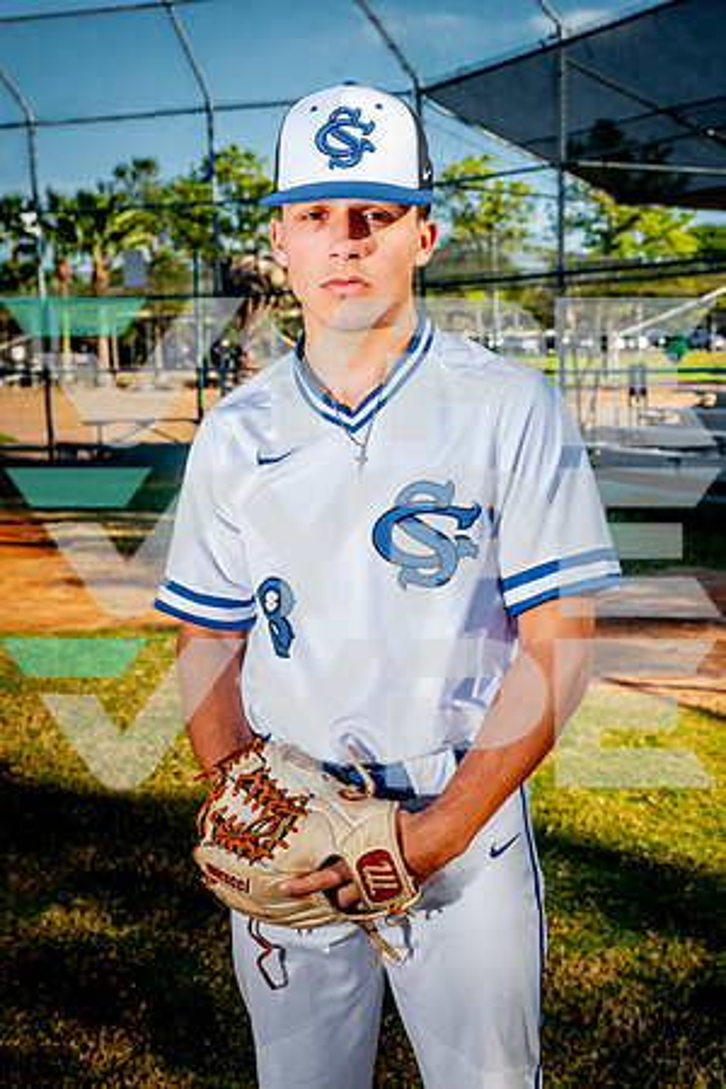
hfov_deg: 29.2
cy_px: 544
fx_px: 1391
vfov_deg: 42.7
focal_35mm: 46
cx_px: 363
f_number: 7.1
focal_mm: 46
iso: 125
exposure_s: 1/200
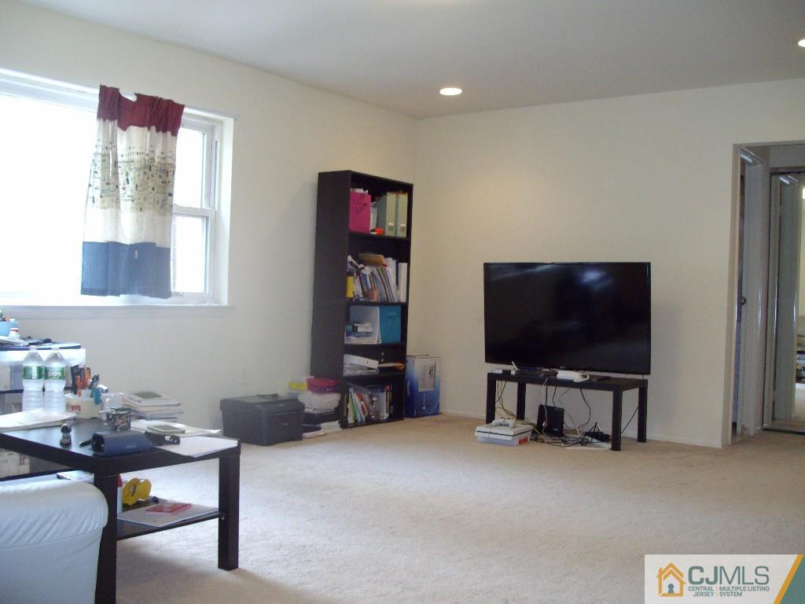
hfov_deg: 51.4
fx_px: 837
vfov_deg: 39.7
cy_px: 302
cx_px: 402
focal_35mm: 36
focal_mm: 6
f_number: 2.7
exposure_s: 1/50
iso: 194
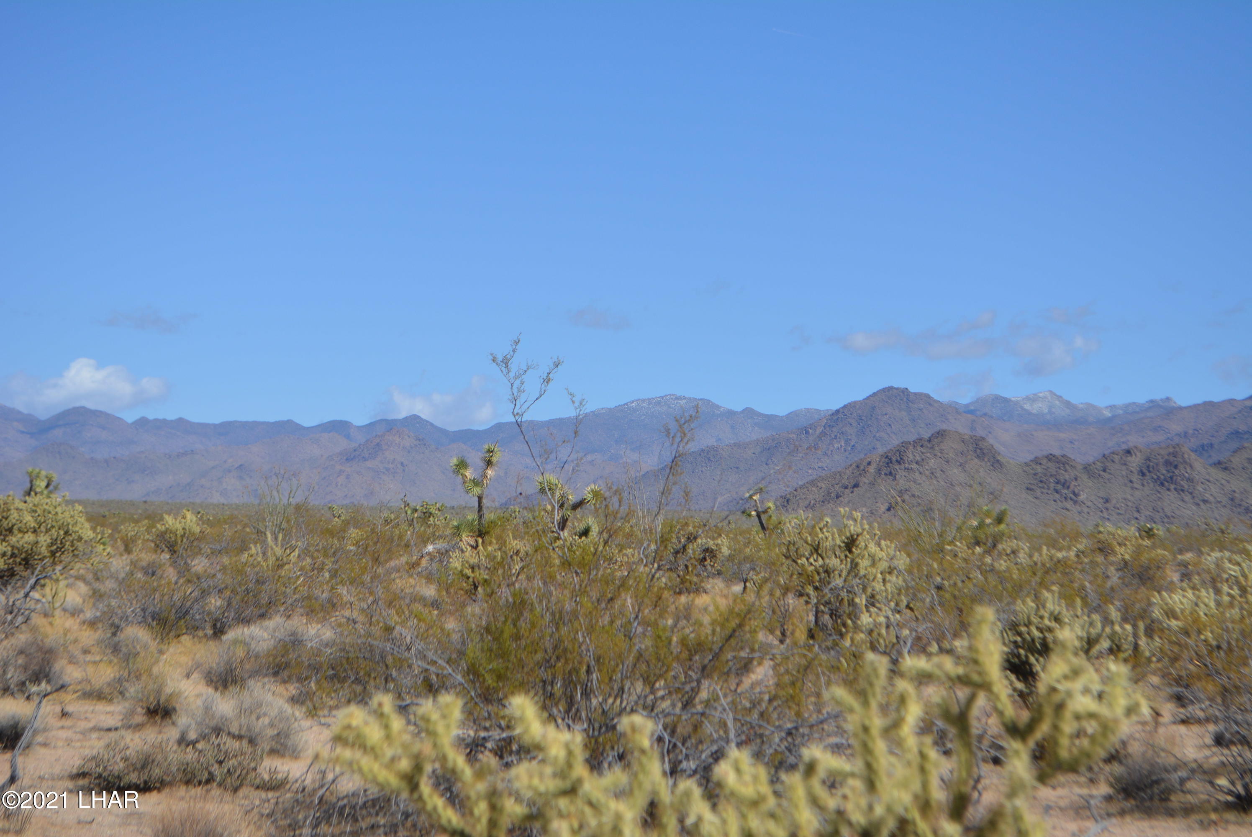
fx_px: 2871
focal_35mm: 82
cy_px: 418
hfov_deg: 24.6
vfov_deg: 16.6
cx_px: 626
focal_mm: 55
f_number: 7.1
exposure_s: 1/1600
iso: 400
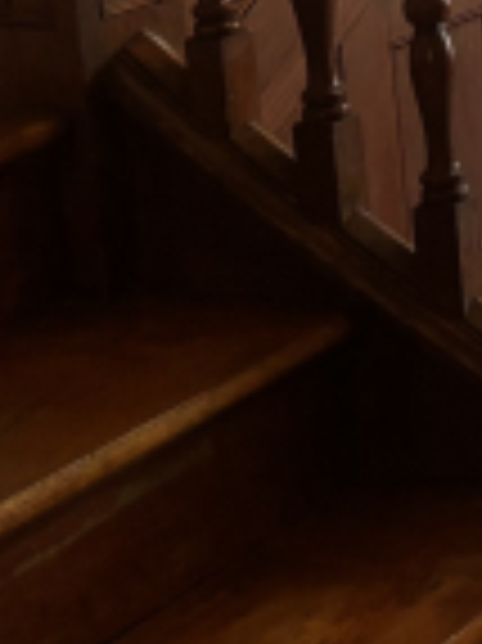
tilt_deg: -8.5
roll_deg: +1.4
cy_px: -270
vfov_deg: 15.3
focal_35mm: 121
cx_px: 1426
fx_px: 2250
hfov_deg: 9.6
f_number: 1.6
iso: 160
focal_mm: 5.96
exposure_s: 1/60
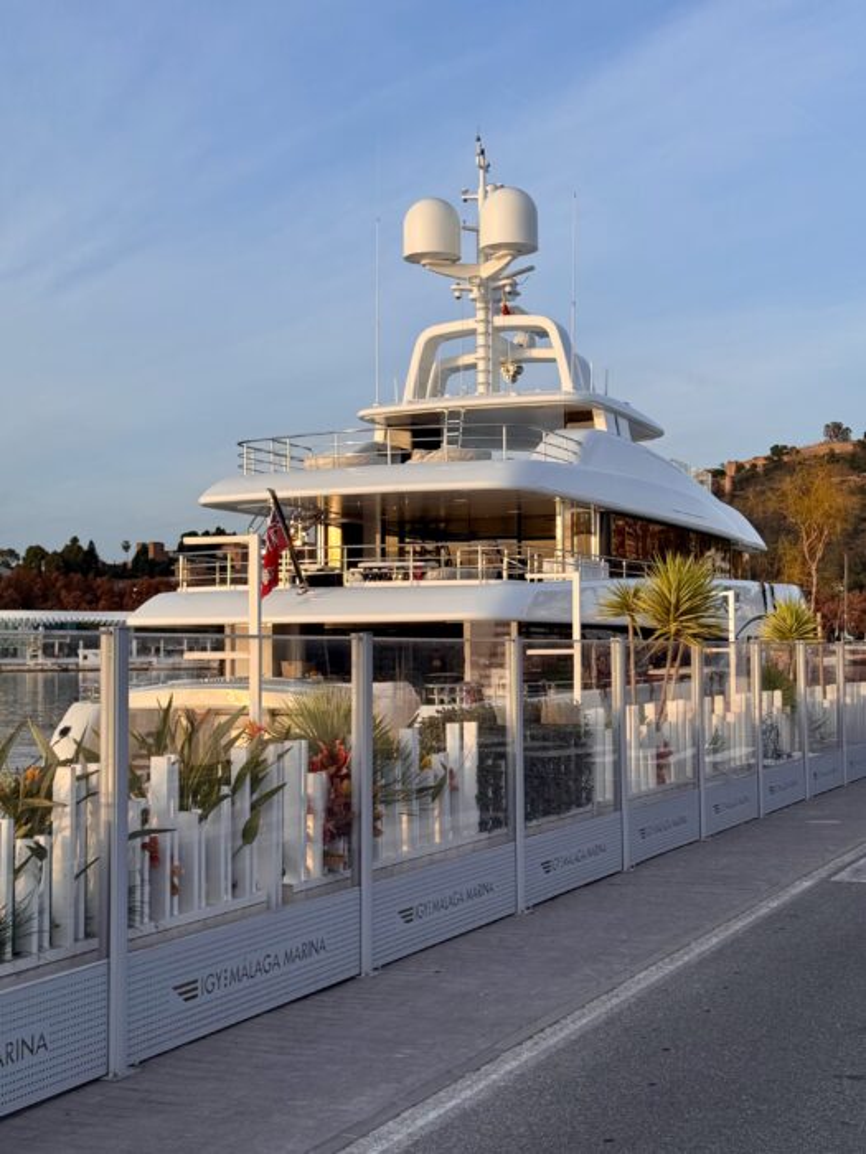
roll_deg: +0.9
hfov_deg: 30.3
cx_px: 433
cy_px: 577
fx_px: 1601
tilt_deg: +2.9
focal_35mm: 48
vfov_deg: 39.7
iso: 64
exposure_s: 1/1312
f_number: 1.78
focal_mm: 6.76
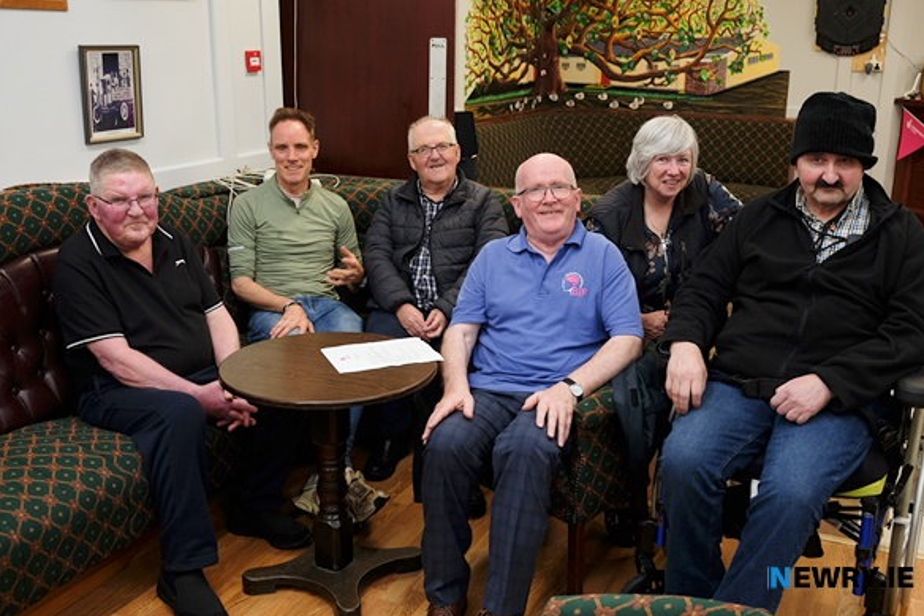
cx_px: 473
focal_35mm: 37
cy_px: 304
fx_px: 949
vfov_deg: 35.9
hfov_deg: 51.9
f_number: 3.6
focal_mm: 24.3
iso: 400
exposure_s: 1/125
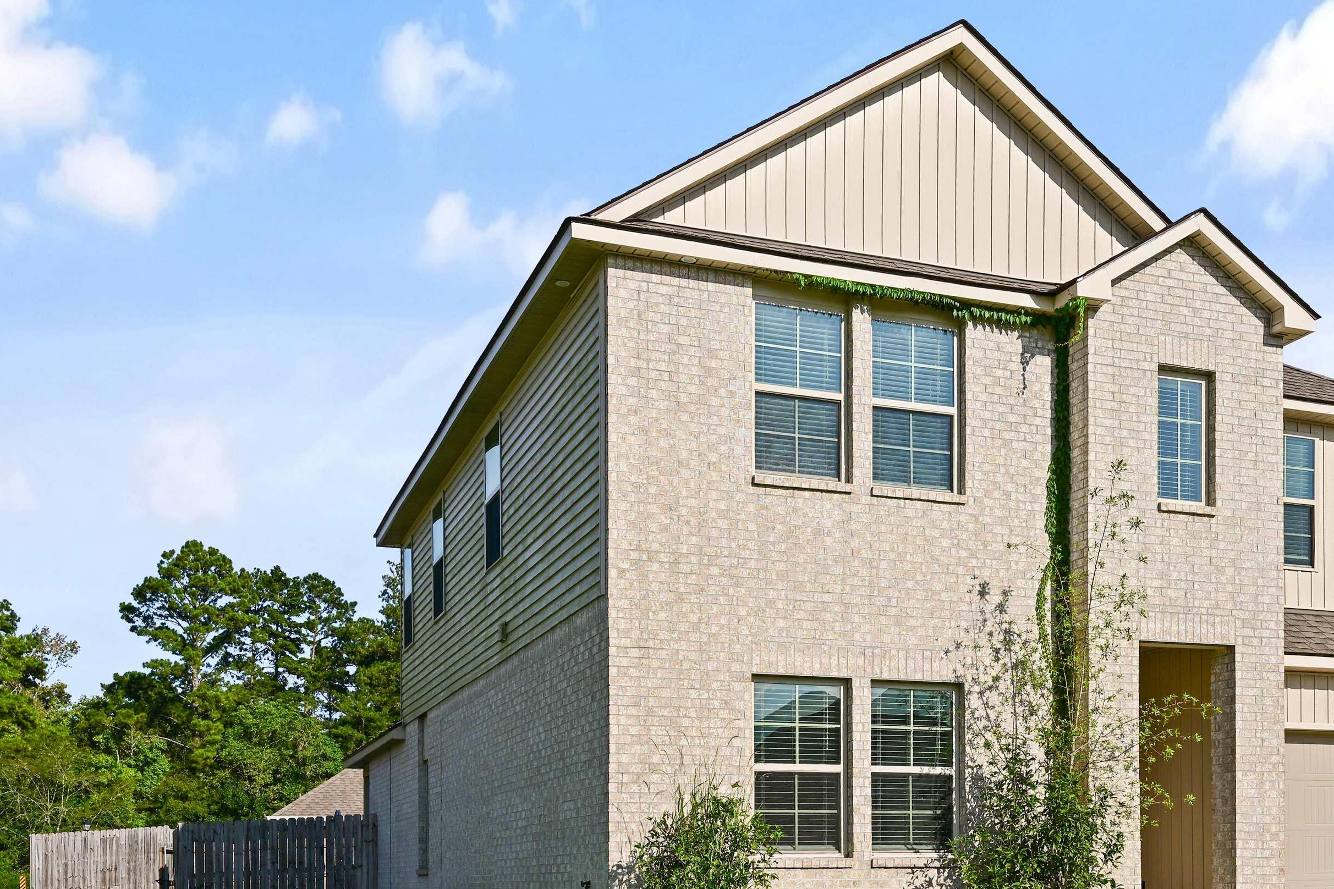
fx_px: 1408
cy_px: 487
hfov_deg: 50.2
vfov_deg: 35.0
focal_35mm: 38
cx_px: 831
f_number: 10
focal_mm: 30
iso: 200
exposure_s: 1/800
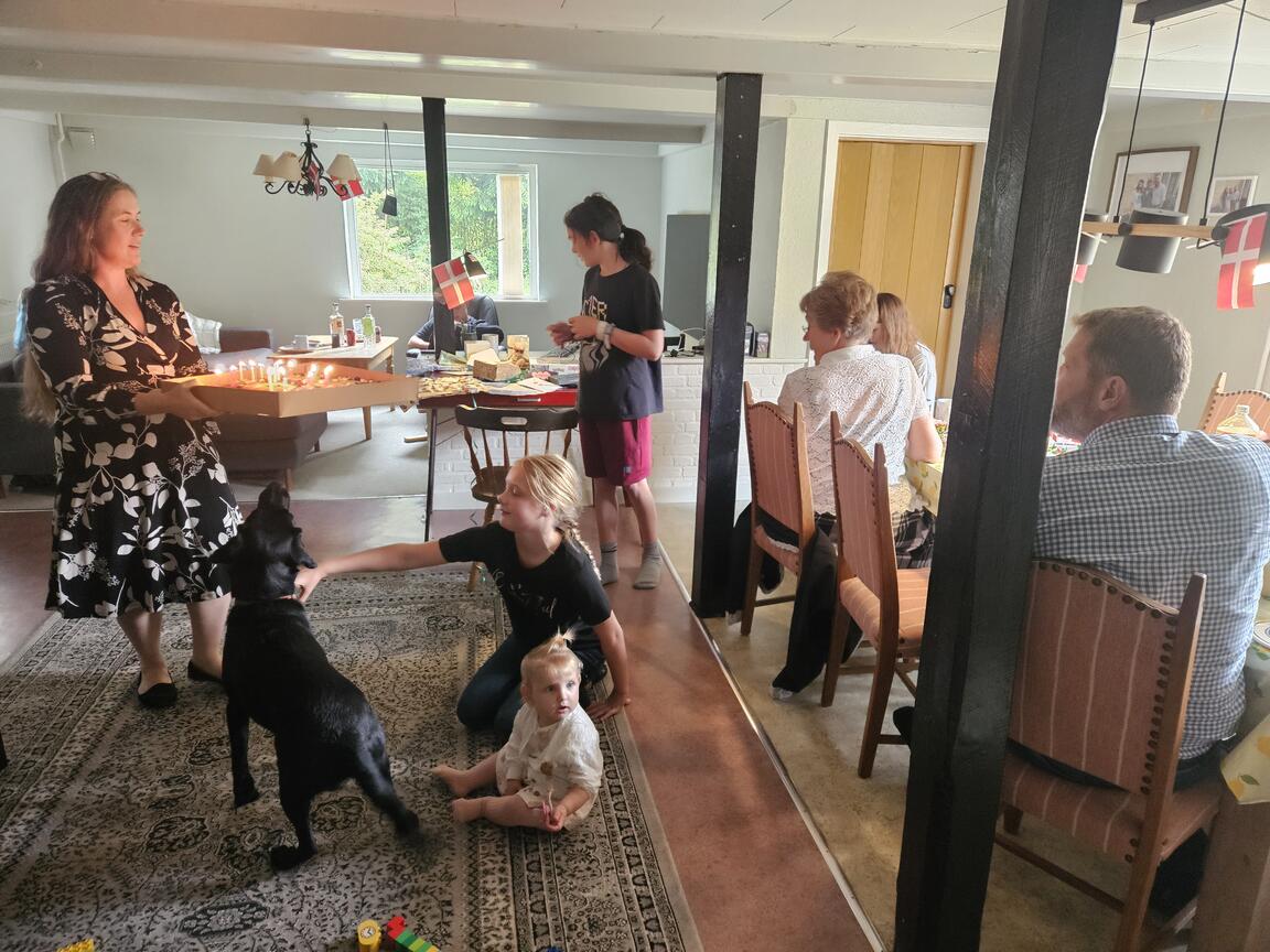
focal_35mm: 23
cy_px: 476
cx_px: 635
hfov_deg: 73.9
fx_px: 844
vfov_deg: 58.9
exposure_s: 1/50
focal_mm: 5.4
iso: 500
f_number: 1.8
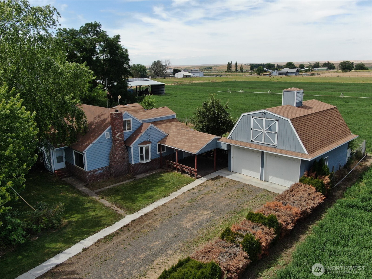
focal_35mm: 29
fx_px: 312
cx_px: 186
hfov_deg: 61.7
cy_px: 140
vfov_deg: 48.2
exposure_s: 1/1000
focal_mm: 5
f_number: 3
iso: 100
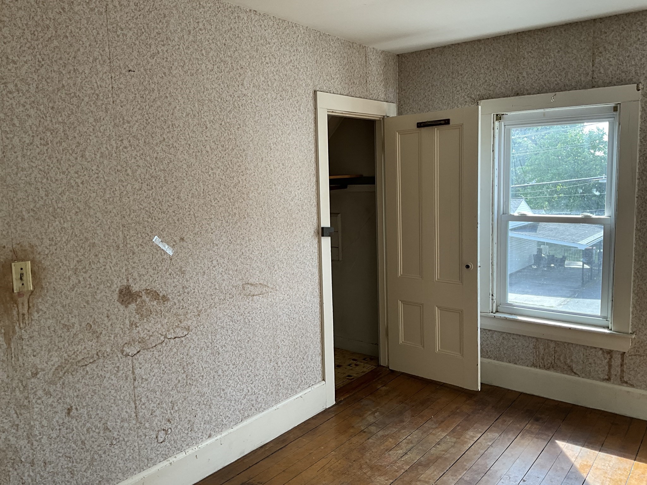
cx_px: 324
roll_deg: +2.6
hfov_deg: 61.7
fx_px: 542
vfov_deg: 48.2
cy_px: 242
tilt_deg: -6.4
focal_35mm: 29
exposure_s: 1/122
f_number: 1.8
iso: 40
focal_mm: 3
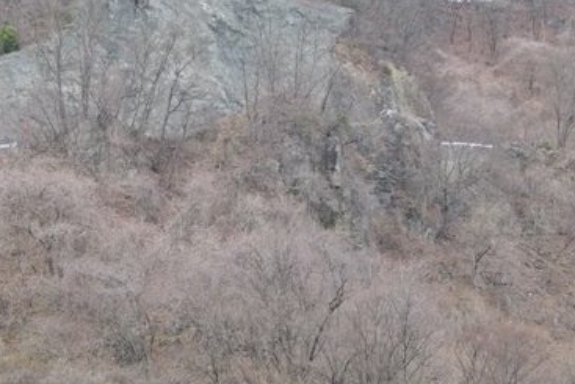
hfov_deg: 16.9
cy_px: 129
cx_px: 310
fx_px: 1933
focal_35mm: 121
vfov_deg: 11.3
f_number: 4
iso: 160
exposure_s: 1/250
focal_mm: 16.1
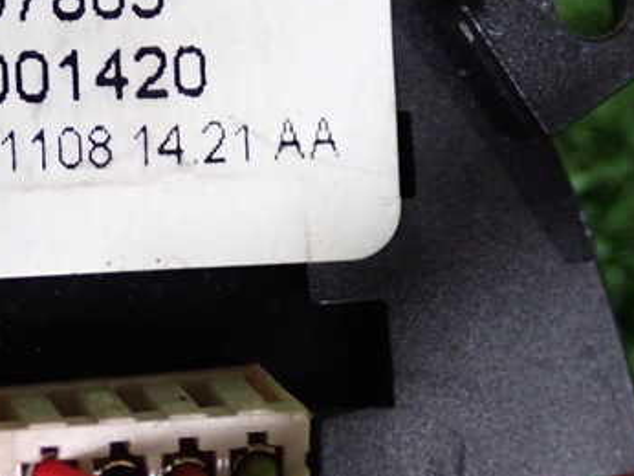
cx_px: 209
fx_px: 2254
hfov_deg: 16.0
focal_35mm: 123
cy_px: 154
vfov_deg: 12.0
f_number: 3.9
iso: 800
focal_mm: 12.73
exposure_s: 1/60
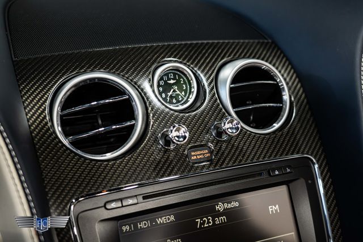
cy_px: 121
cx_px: 182
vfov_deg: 26.5
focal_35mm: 51
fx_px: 514
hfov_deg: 38.9
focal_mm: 51
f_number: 4
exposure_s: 1/80
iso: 1250
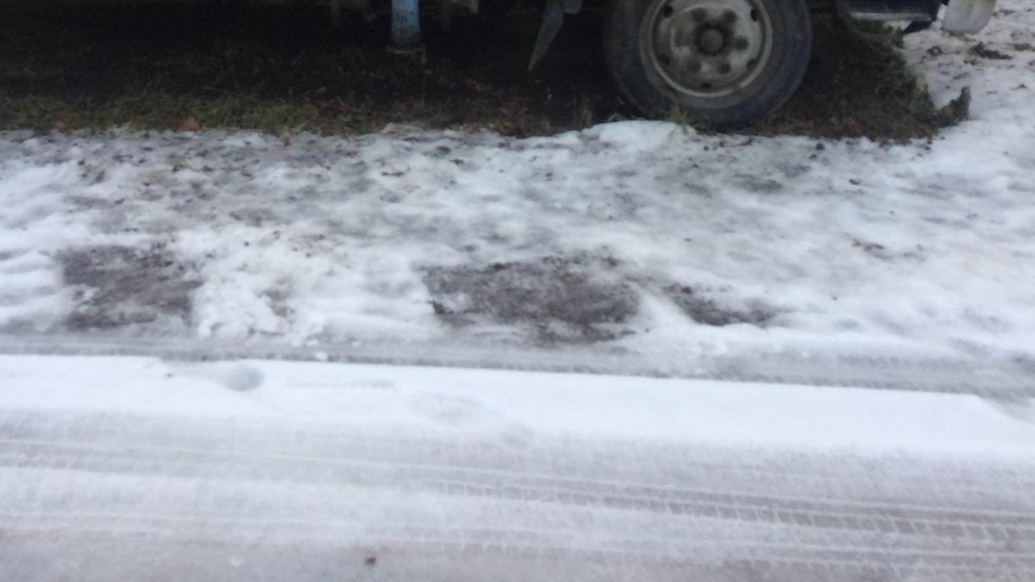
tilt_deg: -16.8
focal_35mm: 43
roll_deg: -2.3
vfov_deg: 25.6
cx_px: 523
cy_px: -58
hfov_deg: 47.4
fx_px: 1180
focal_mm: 4.15
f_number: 2.2
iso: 40
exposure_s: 1/33
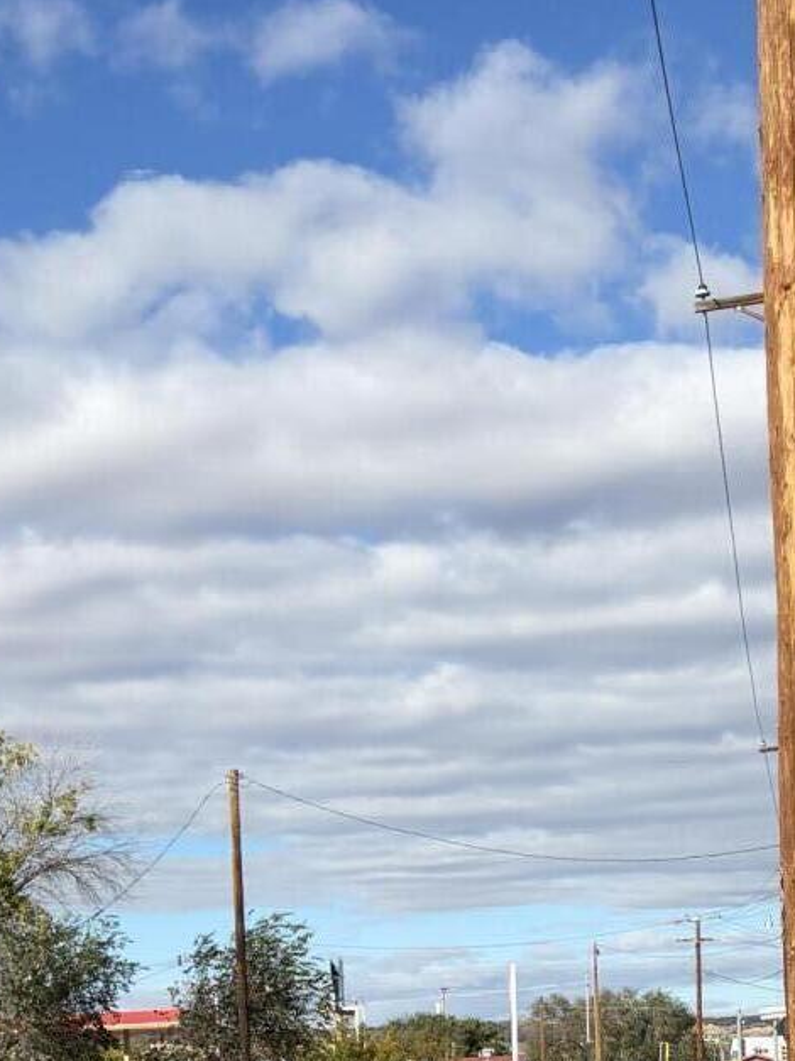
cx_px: 110
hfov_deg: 17.6
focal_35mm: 83
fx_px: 2542
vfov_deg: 22.3
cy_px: 1163
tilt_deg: -0.6
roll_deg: +1.5
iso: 64
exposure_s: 1/3125
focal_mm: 5.96
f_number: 1.6
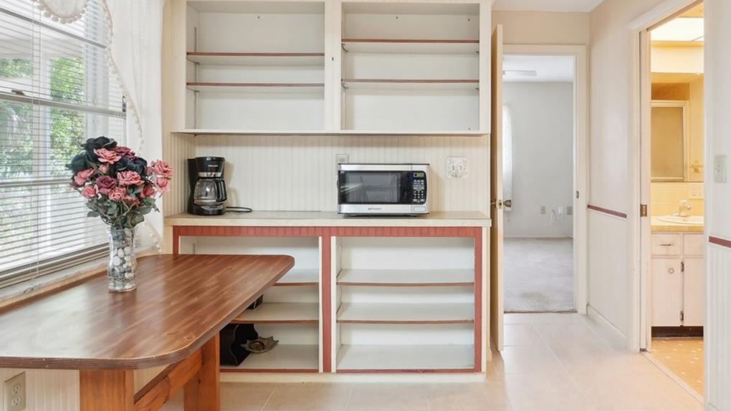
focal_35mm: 23
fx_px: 446
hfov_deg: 78.2
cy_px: 163
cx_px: 419
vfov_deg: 49.2
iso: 200
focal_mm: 14
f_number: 8
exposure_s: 1/3.33
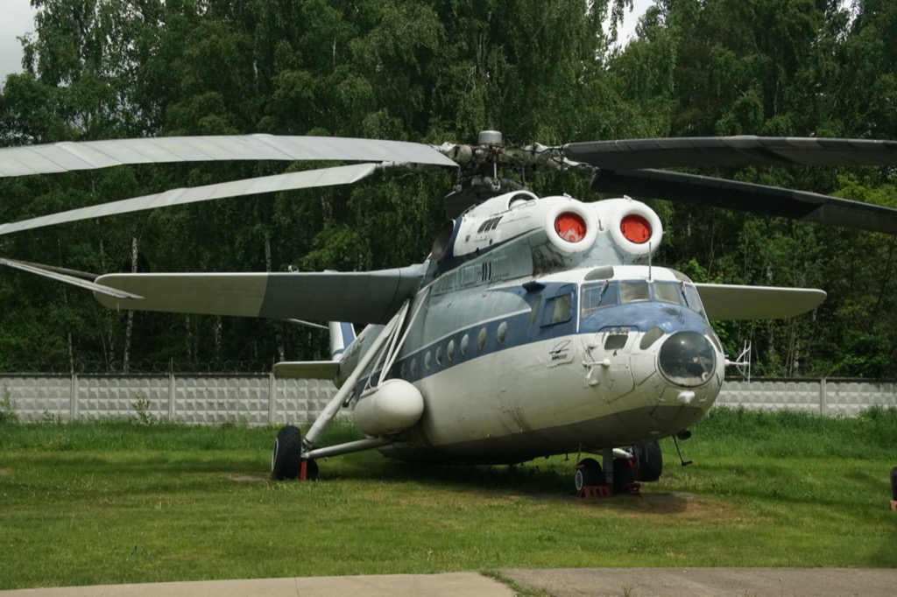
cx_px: 448
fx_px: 1494
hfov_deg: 33.4
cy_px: 298
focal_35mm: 60
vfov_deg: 22.6
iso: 1250
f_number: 9
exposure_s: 1/800
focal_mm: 40
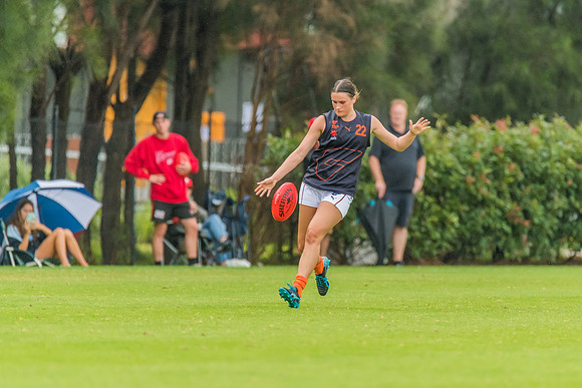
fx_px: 11608
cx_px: 339
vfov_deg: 1.9
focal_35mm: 718
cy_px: 197
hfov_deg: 2.9
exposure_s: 1/1250
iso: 1800
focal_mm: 600
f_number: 6.3
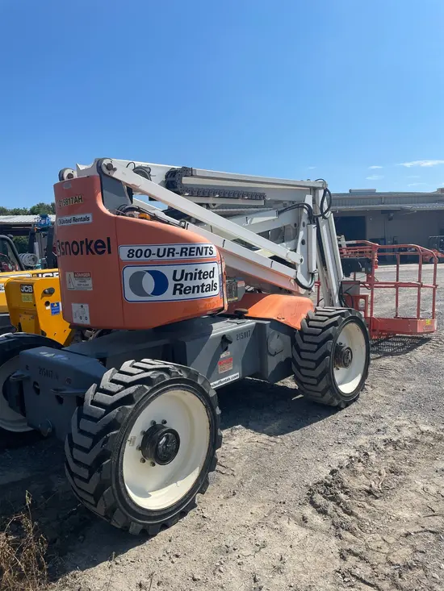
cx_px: 222
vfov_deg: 67.3
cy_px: 296
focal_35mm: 26
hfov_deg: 53.1
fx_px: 445
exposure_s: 1/4464
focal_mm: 4.2
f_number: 1.6
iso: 32
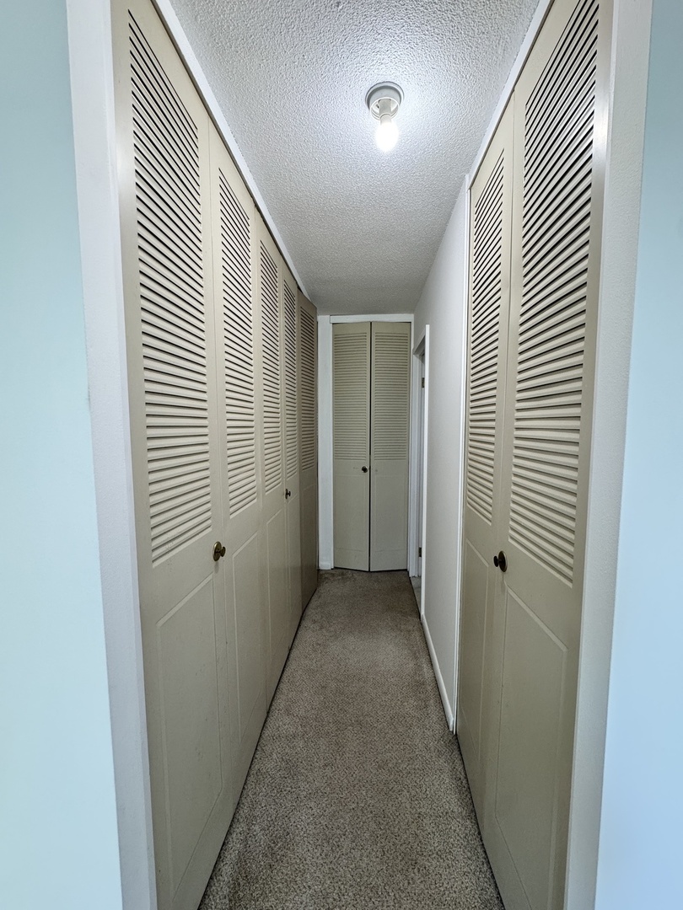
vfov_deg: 102.1
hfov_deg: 85.7
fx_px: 368
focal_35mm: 14
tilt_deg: -5.1
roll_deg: +0.1
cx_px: 342
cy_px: 455
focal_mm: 2.22
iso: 200
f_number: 2.2
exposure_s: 1/60
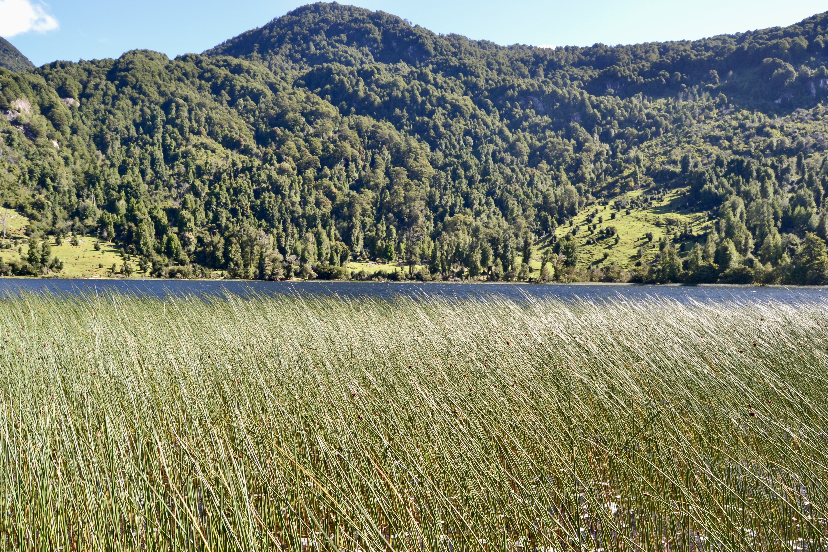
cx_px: 414
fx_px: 621
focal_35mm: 27
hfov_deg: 67.4
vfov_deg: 47.9
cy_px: 276
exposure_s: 1/200
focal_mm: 18
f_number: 10
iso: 400
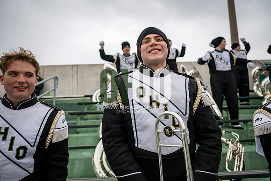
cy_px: 90
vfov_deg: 53.2
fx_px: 181
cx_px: 136
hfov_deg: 73.7
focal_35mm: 24
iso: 160
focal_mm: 24
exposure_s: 1/500
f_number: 2.8
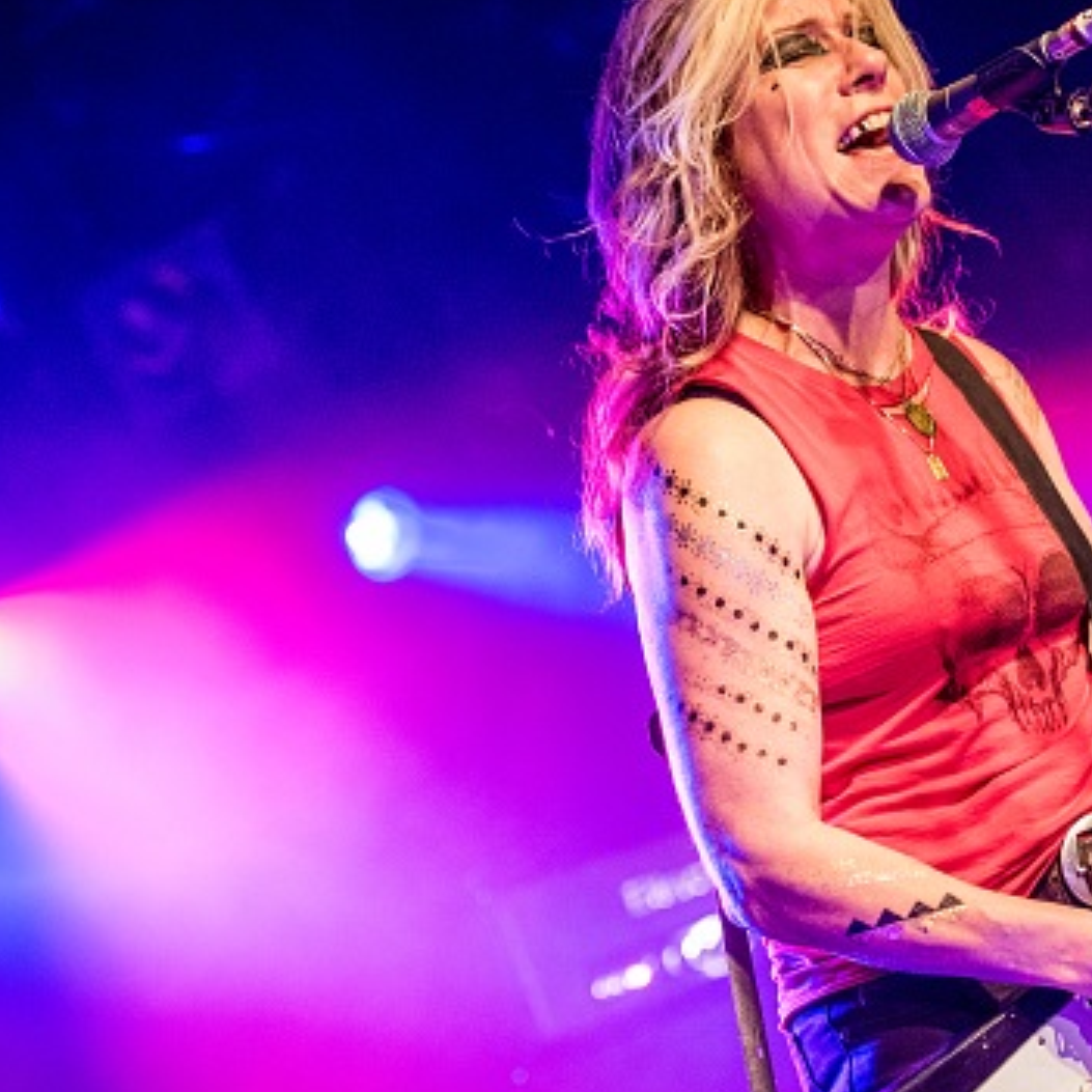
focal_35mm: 122
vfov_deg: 14.3
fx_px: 4354
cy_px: 649
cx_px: 856
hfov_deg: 14.2
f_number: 2.8
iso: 4000
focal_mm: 70
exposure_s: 1/100
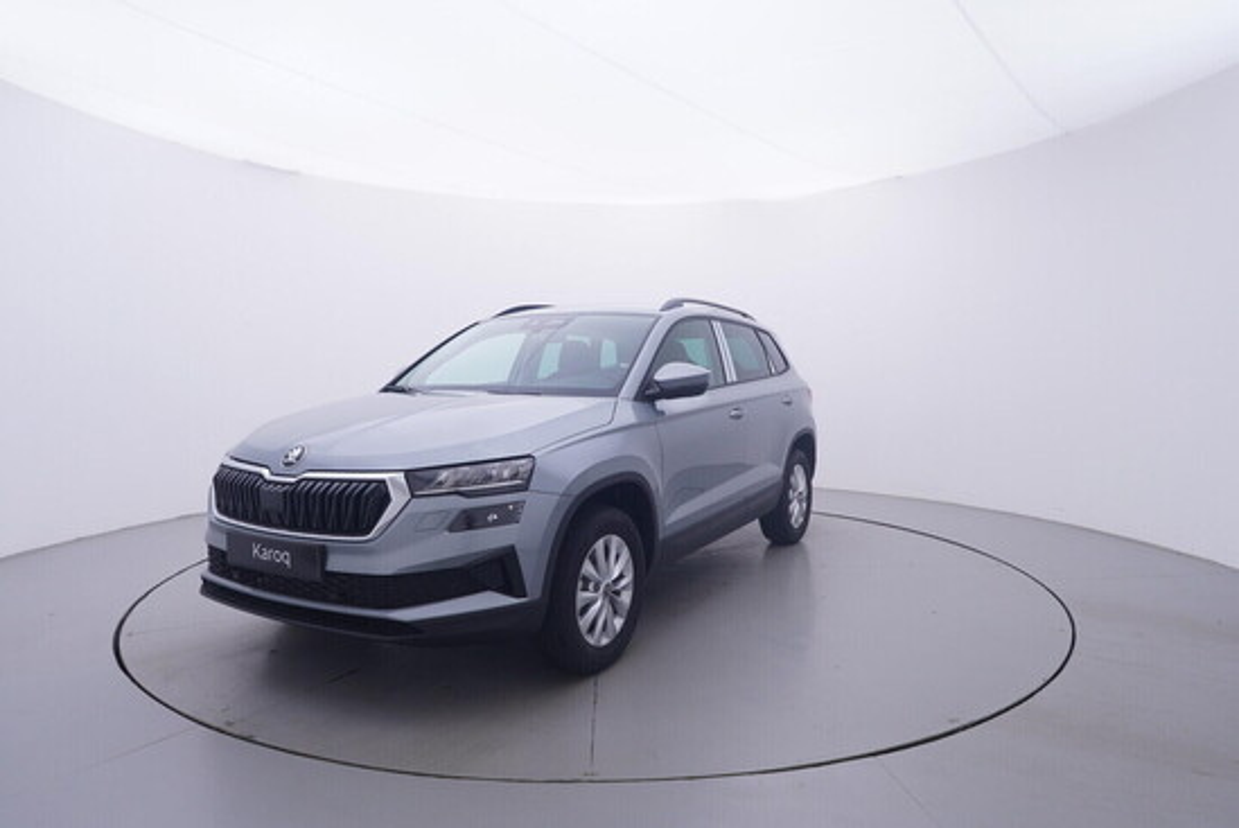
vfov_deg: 56.2
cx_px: 620
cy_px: 414
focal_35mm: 22
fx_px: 775
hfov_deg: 77.3
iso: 200
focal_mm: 15
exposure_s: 1/80
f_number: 5
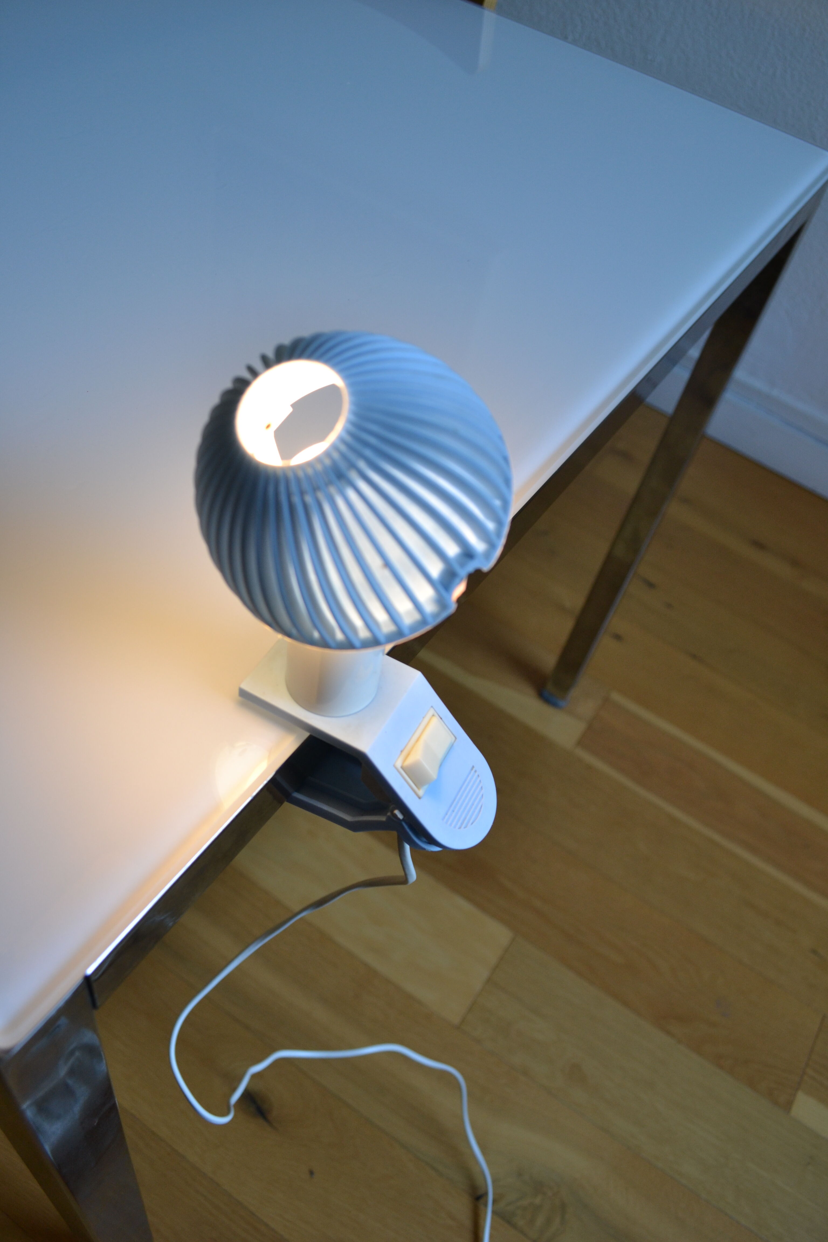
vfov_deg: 67.4
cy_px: 621
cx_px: 414
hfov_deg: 47.9
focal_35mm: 27
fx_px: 931
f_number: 5.6
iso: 400
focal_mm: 18
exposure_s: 1/125
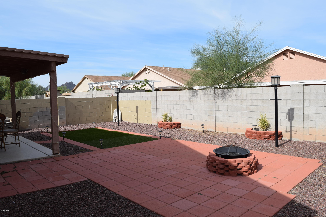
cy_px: 108
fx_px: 244
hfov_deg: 67.4
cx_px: 163
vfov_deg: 47.9
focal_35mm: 27
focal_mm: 18
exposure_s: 1/400
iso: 200
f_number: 10
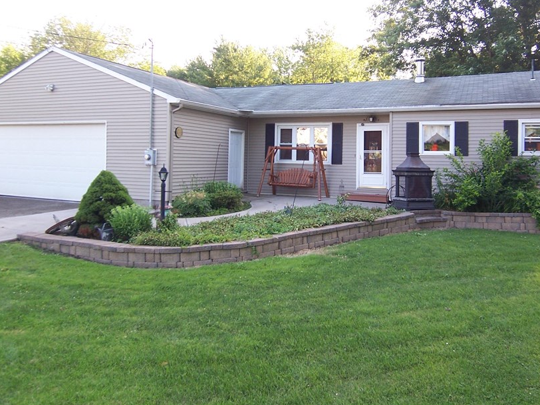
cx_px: 294
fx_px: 452
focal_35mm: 29
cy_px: 151
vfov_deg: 47.8
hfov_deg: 61.6
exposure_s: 1/80
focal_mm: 3.8
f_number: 2.8
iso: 64
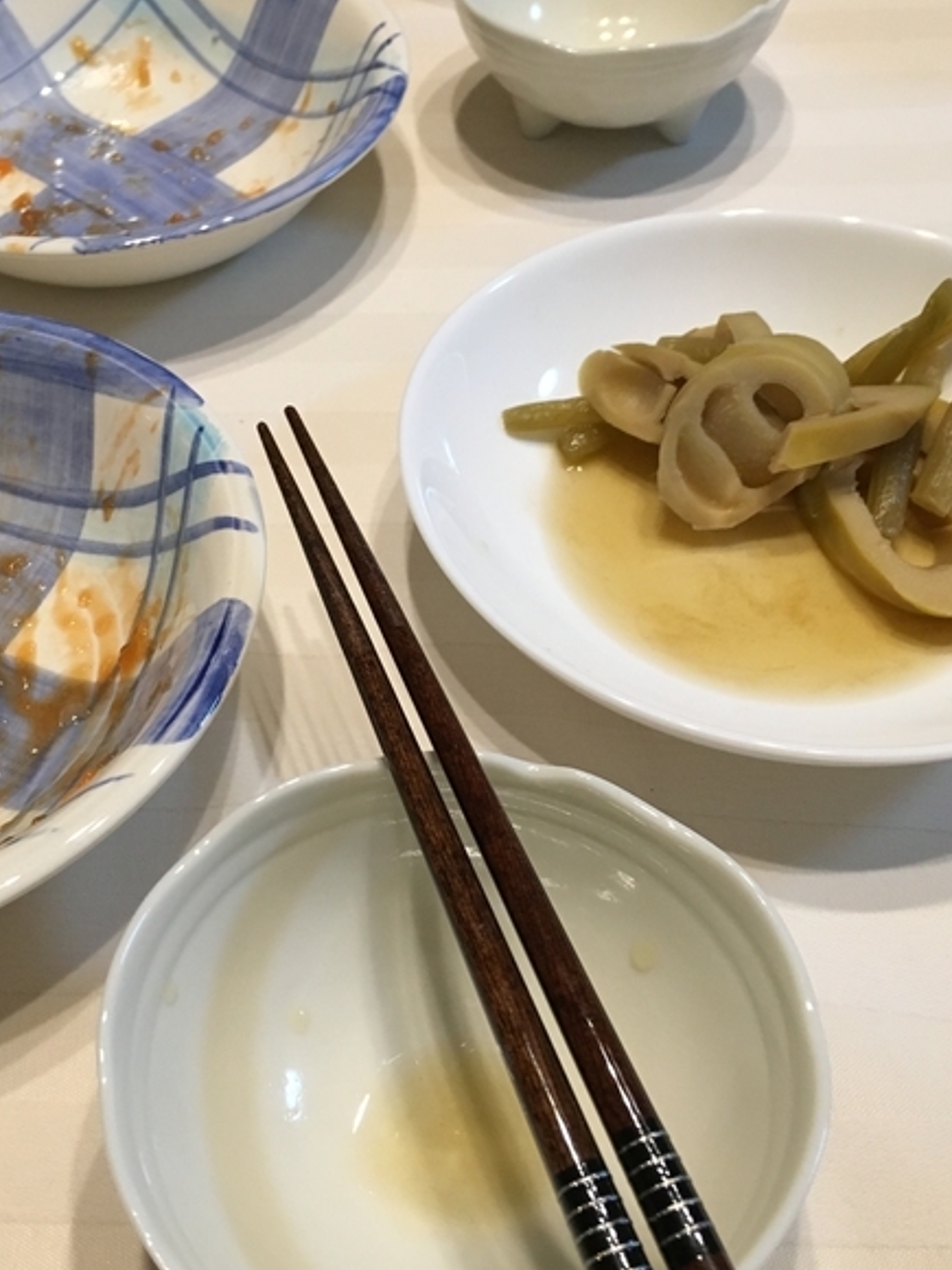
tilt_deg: -46.8
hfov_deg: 35.7
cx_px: 348
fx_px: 1467
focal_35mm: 40
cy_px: 576
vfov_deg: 46.7
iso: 125
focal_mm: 4.15
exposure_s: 1/30
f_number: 2.2
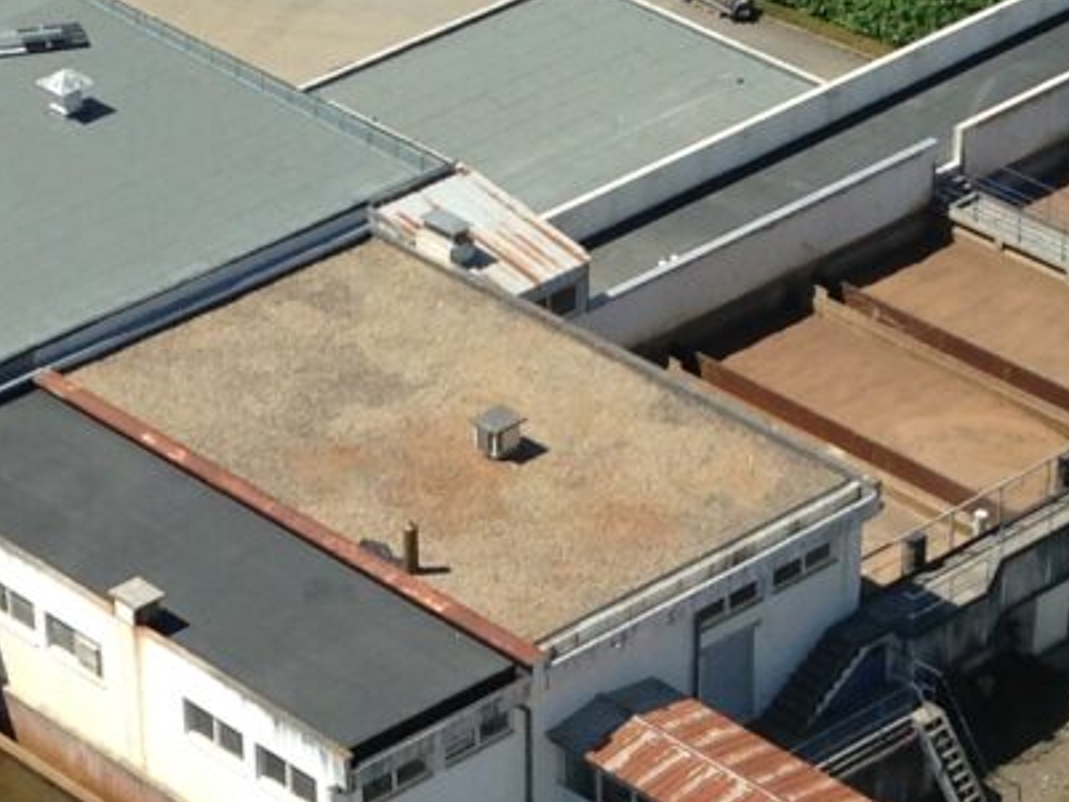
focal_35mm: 158
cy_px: 989
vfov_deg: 9.3
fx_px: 4881
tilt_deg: -37.3
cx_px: 360
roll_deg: +1.8
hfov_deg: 12.5
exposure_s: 1/1808
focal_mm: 4.12
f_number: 2.4
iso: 50
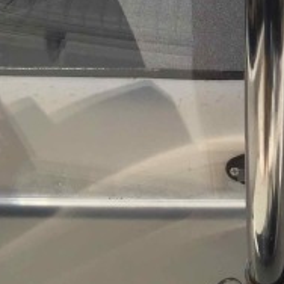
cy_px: -88
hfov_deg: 15.7
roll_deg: +0.1
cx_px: 289
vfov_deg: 15.2
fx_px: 1012
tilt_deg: -32.4
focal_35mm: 109
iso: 32
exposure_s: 1/3597
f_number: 2.2
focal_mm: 4.15
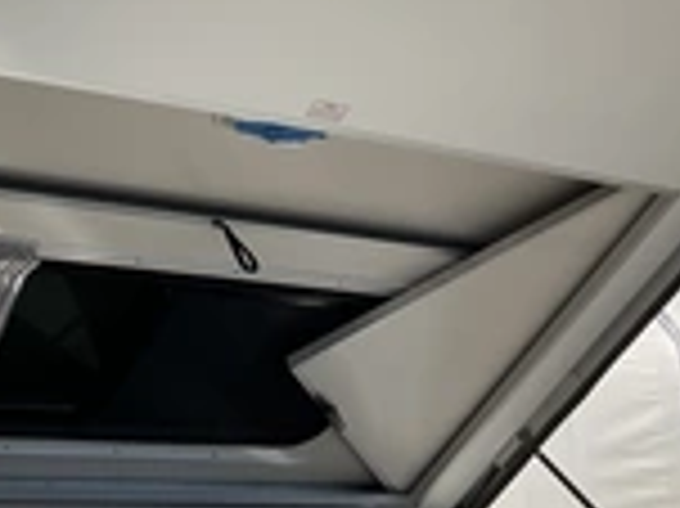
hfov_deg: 25.3
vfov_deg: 18.5
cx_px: 261
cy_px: -22
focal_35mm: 77
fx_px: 1511
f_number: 1.8
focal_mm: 3
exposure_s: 1/1311
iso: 25
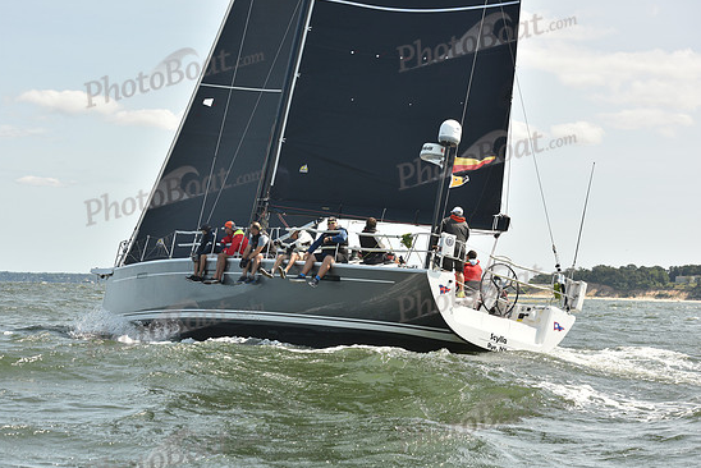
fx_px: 1773
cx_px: 331
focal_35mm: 91
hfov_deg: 22.4
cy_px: 241
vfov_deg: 15.0
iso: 250
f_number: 7.1
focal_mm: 86
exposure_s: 1/800
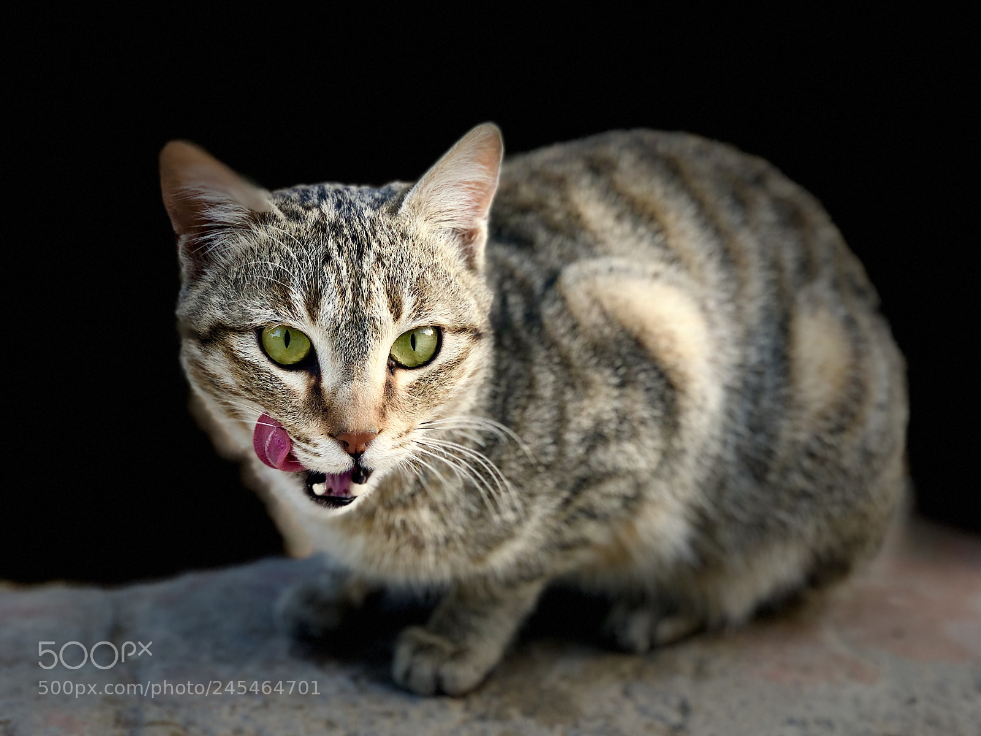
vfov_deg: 28.0
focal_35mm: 52
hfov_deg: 36.8
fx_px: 1474
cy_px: 368
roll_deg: -2.7
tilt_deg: -13.7
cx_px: 490
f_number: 2.4
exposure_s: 1/50
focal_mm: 6
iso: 25
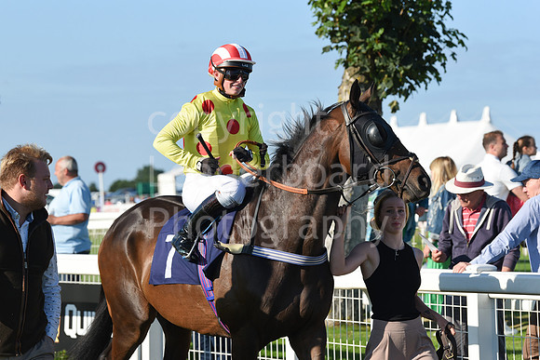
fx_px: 2175
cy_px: 180
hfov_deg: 14.2
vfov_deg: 9.5
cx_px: 270
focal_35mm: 145
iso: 640
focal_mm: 145
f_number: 6.3
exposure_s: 1/3200
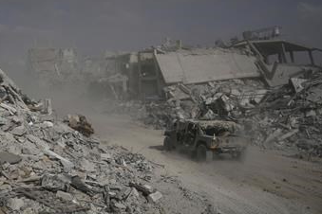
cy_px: 154
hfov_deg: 41.3
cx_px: 74
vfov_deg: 28.9
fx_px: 411
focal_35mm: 46
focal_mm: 24
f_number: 6.3
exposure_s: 1/4000
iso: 200
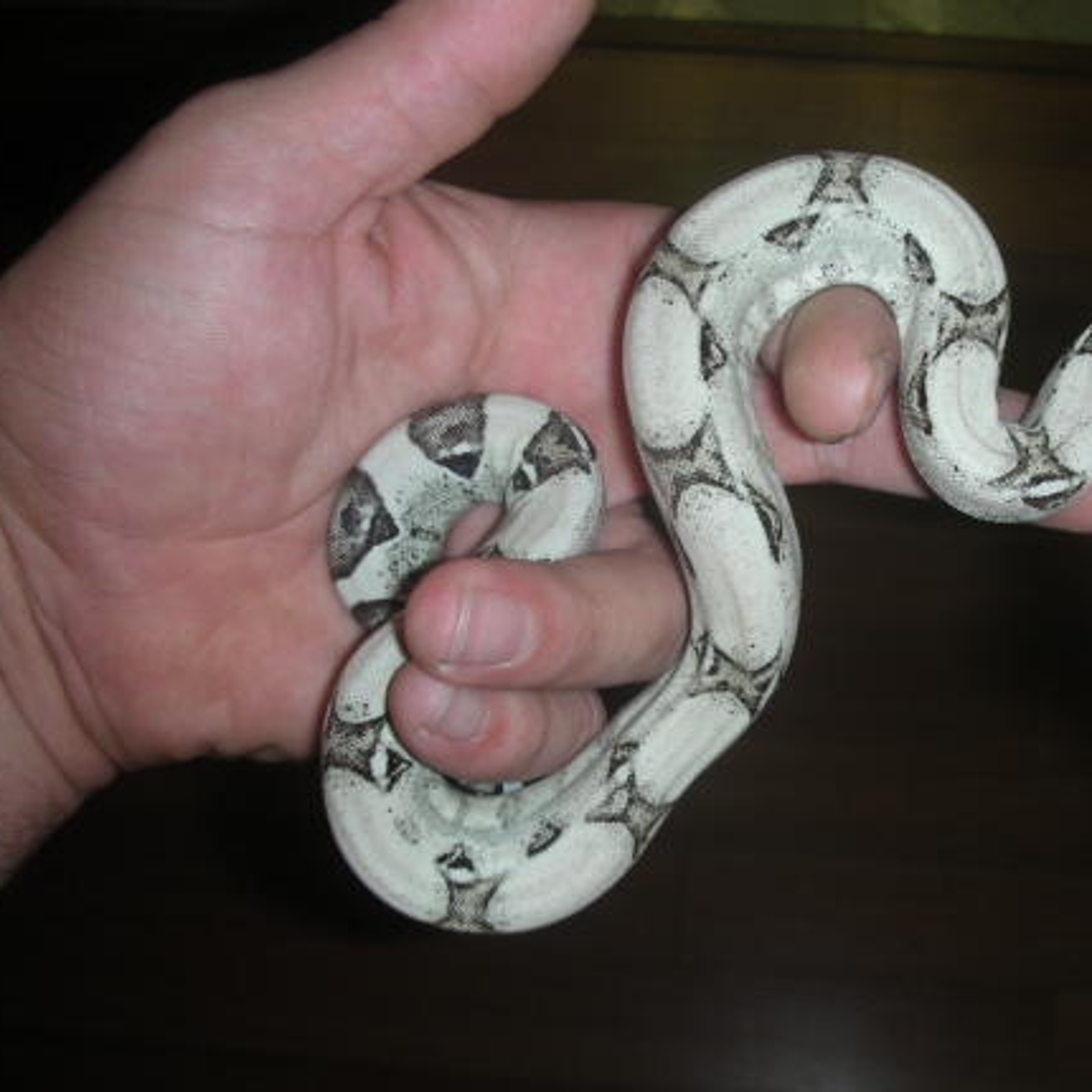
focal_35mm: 46
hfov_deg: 36.2
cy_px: 528
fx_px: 1642
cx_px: 775
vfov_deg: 36.8
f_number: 3
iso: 50
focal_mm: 5.8
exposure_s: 1/60.1
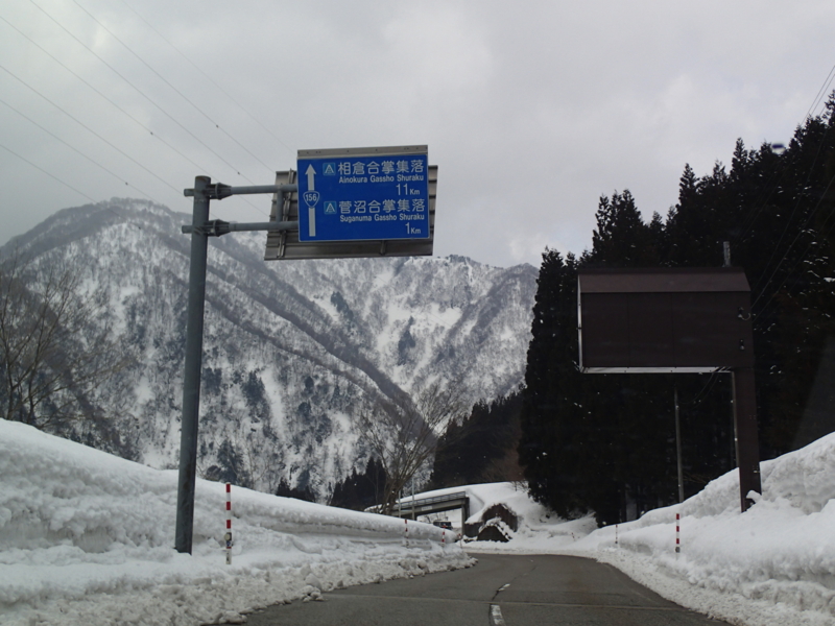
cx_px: 418
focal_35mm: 43
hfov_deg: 43.9
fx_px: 1037
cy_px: 313
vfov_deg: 33.6
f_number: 4
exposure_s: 1/500
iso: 100
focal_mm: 7.86
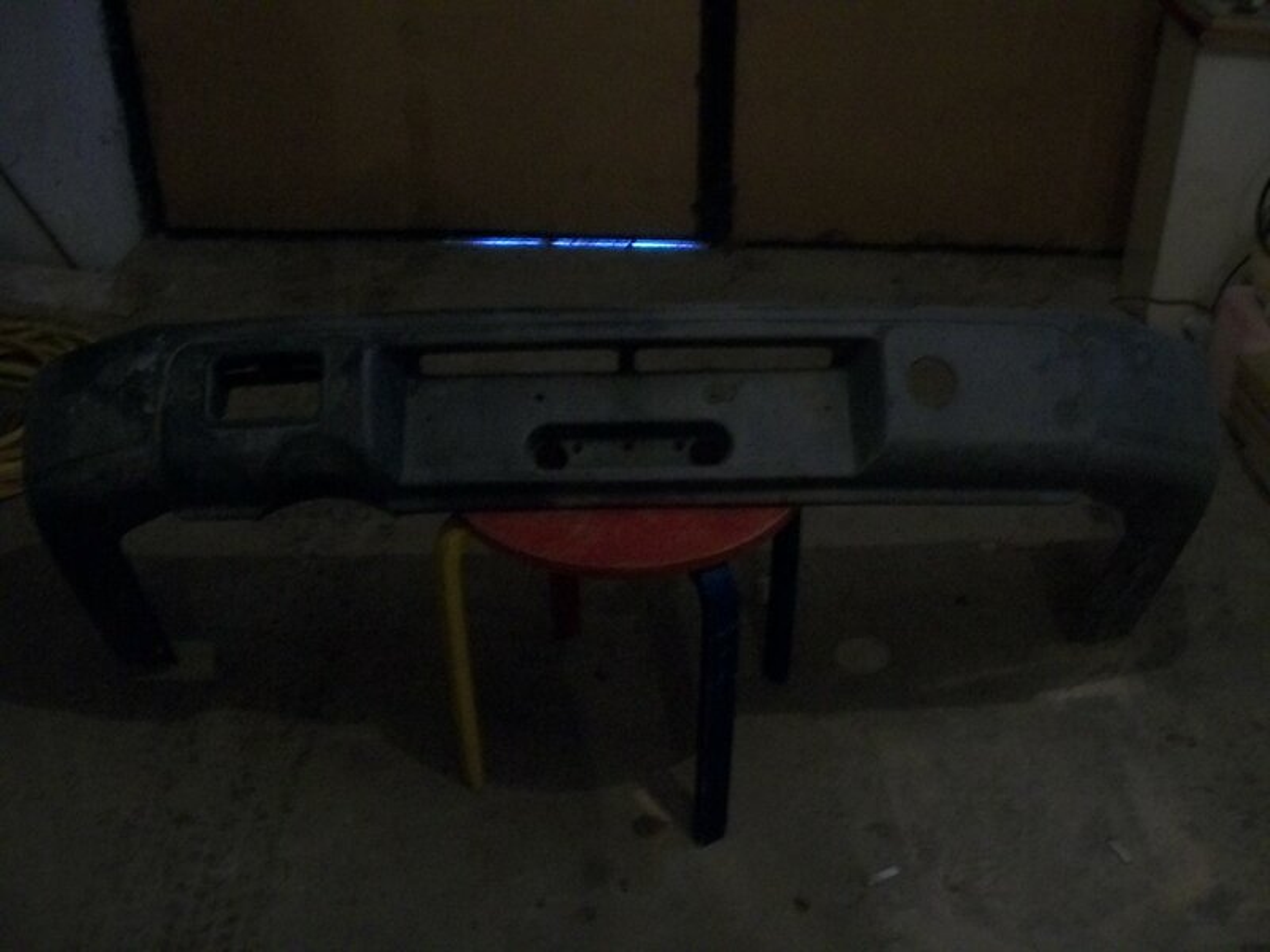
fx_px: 1321
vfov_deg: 39.7
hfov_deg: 51.4
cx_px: 635
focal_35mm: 36
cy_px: 476
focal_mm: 6
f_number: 2.7
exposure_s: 1/10
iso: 240
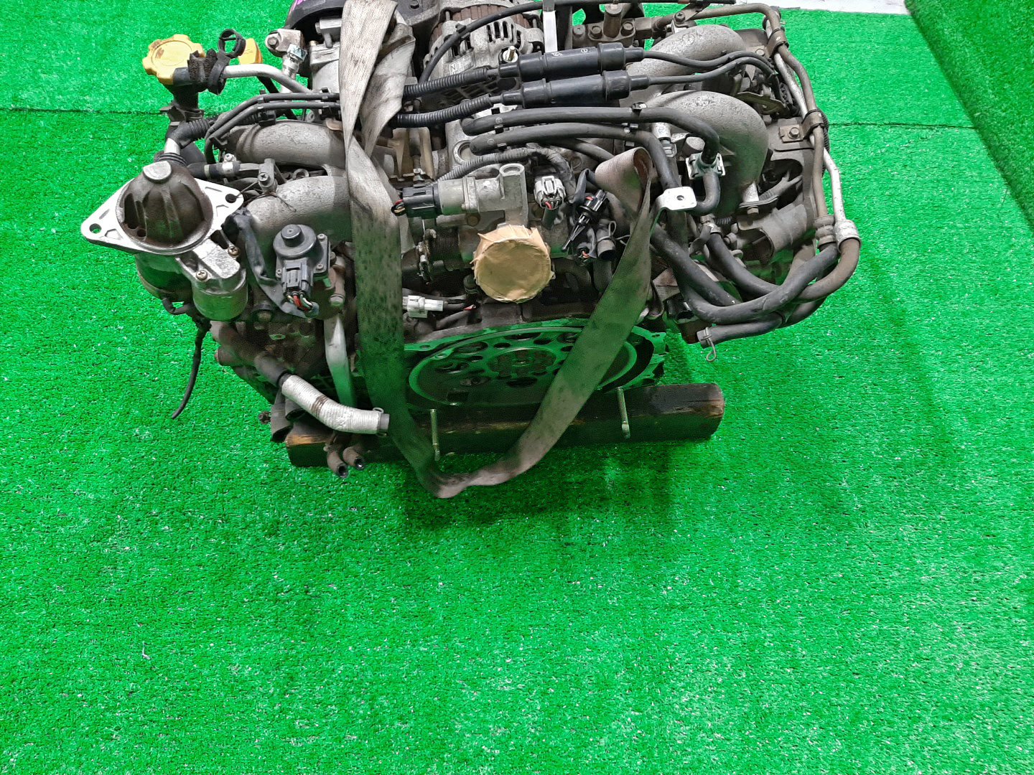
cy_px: 388
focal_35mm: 26
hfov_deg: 67.3
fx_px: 777
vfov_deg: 53.1
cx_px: 517
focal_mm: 3.93
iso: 211
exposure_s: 1/50
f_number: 1.7
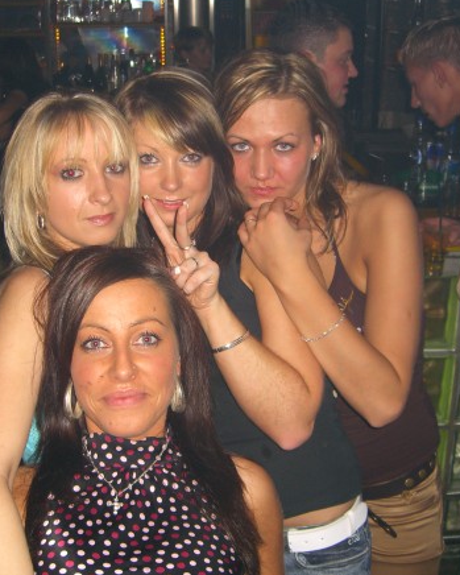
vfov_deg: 36.6
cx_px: 195
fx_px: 868
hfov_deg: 29.7
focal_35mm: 51
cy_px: 280
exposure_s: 1/60
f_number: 2.8
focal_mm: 7.9
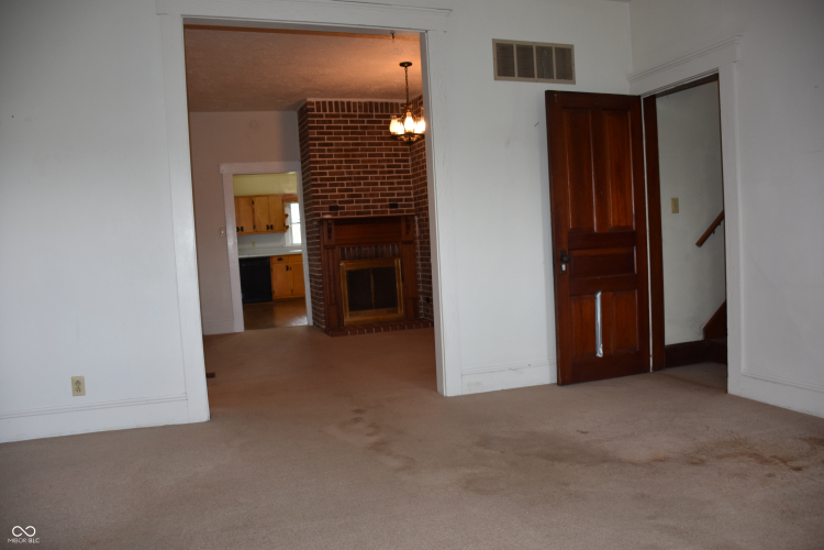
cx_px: 412
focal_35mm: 27
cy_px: 275
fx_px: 618
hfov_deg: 67.4
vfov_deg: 47.9
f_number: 3.5
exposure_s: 1/60
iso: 400
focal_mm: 18
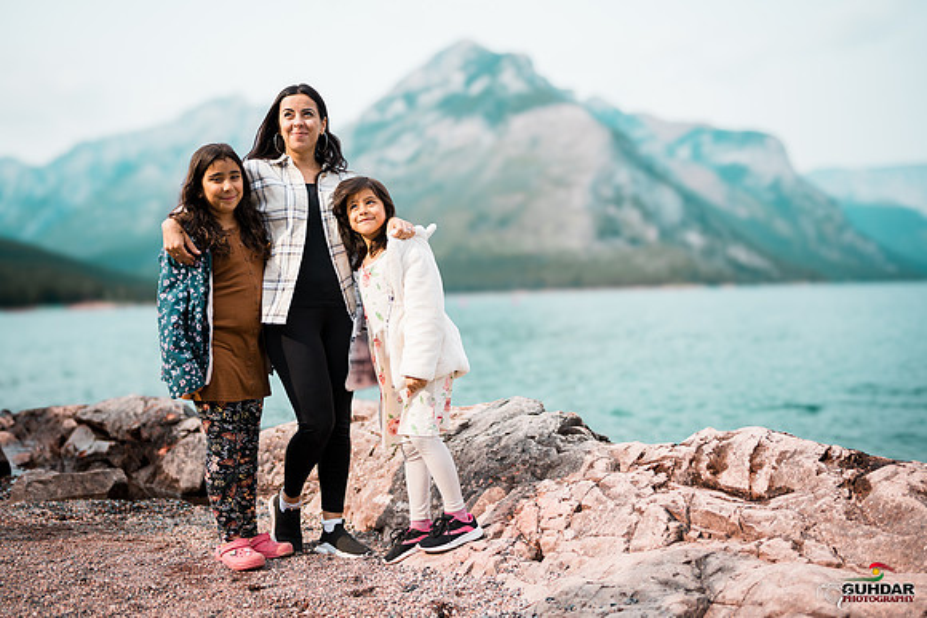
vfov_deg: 37.9
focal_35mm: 35
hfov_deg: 54.4
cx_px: 464
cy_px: 309
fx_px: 901
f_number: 1.3
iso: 200
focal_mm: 35
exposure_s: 1/8000
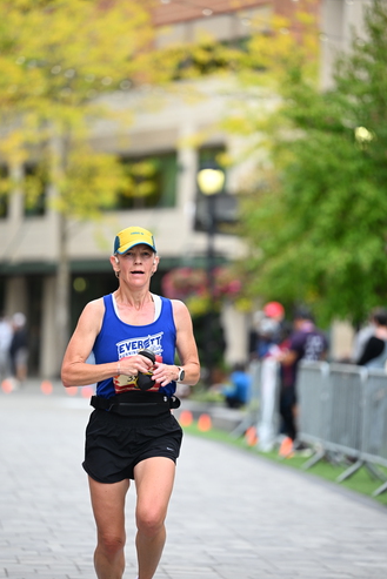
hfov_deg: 7.9
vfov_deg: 11.9
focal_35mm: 173
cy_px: 295
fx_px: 2787
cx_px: 176
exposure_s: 1/1600
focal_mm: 155
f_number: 2.8
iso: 640
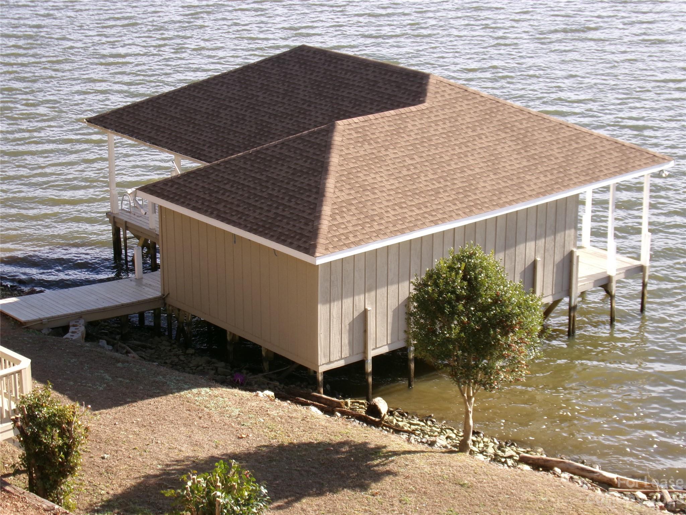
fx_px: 1625
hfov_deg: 23.8
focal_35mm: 82
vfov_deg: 18.0
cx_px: 343
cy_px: 258
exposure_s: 1/200
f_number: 5
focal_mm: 14.7
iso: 100
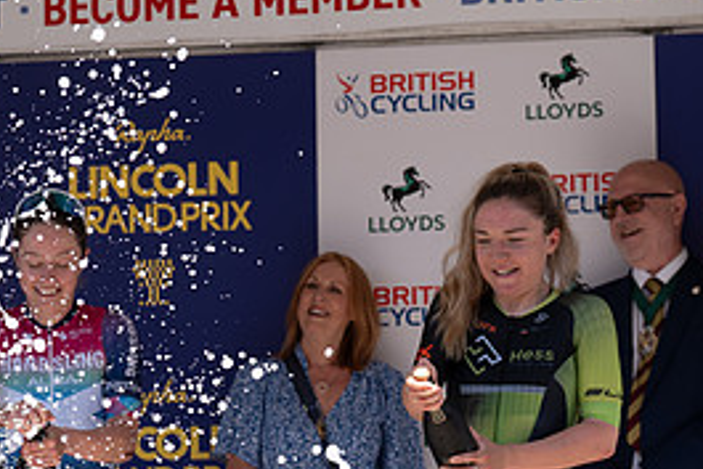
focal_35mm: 153
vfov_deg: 9.0
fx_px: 2989
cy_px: 346
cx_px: 29
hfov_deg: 13.3
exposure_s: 1/1000
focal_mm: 70
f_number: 4
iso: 400
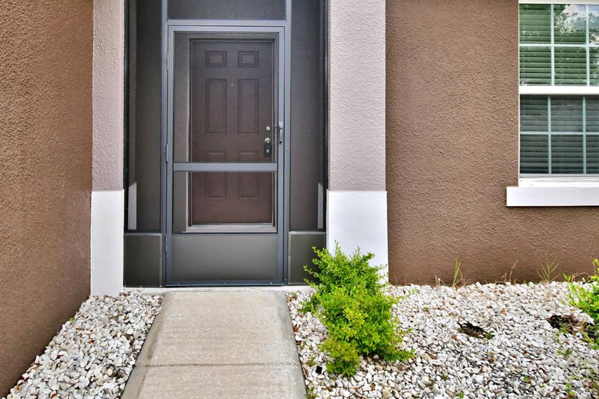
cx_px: 260
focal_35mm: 23
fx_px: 383
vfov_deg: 53.4
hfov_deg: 75.7
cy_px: 117
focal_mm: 10
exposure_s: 1/125
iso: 200
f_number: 4.5
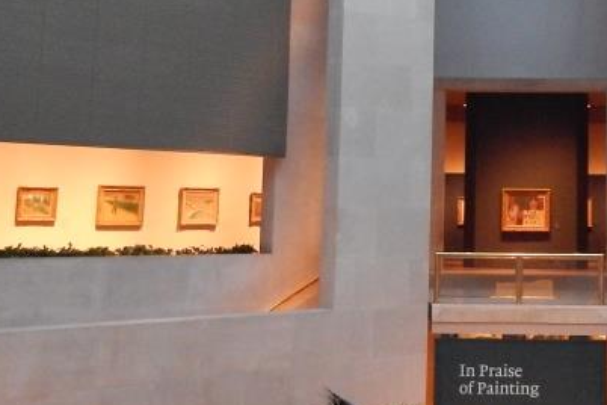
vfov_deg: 22.0
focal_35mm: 61
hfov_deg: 31.7
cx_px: 512
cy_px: 88
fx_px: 1028
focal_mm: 4
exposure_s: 1/20
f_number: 3
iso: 800
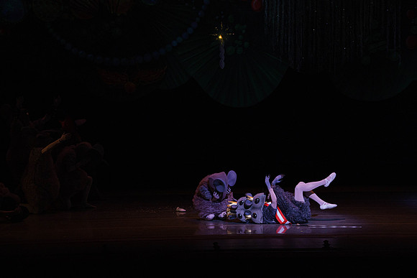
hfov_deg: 10.3
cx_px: 208
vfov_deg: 6.9
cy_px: 139
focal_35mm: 200
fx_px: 2317
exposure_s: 1/320
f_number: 9
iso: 5000
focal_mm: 200
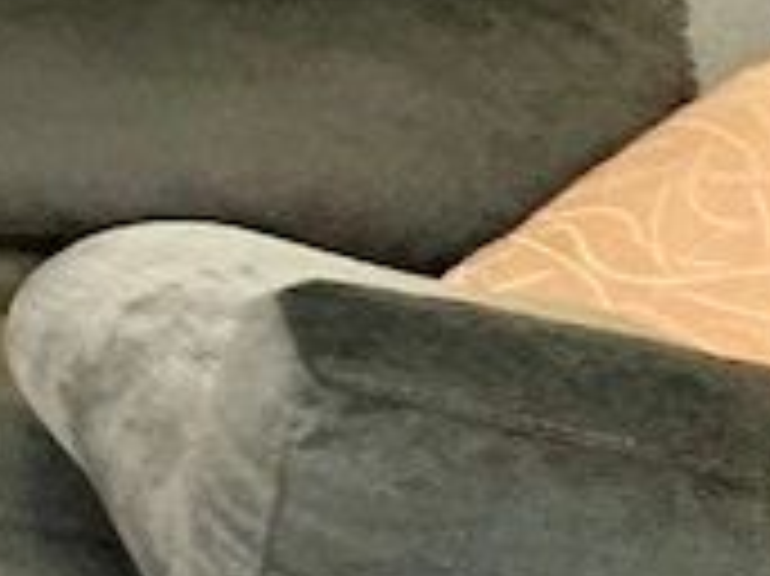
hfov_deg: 9.1
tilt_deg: -1.6
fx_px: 2334
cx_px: -2044
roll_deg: +0.4
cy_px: -477
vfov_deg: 12.7
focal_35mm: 105
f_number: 2.2
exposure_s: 1/60
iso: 500
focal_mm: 2.22
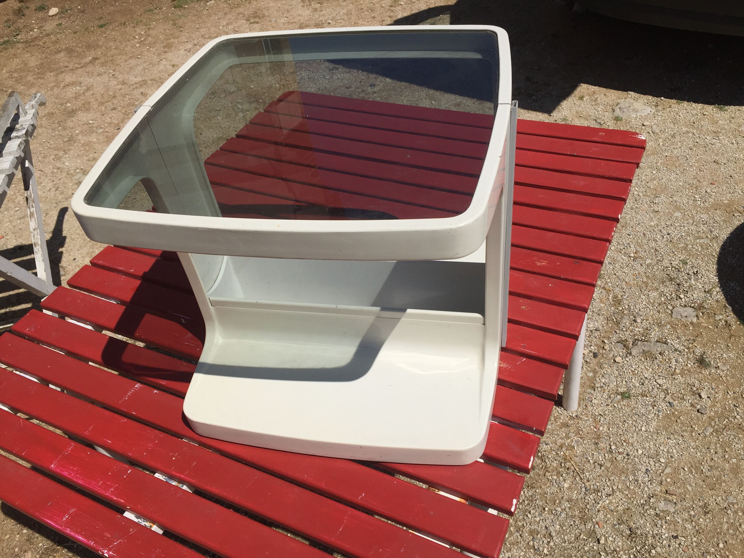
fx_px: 623
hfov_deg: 61.7
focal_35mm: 29
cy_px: 279
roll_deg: +8.7
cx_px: 372
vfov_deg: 48.2
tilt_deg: -44.6
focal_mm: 4.15
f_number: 2.2
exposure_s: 1/6623
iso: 32
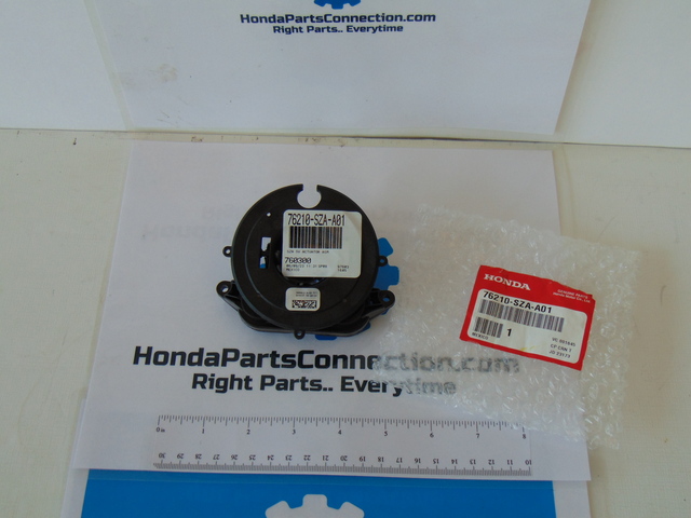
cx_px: 346
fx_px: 779
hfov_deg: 47.9
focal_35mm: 39
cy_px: 259
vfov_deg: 36.8
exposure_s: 1/400
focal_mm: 6.9
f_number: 3.3
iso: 80
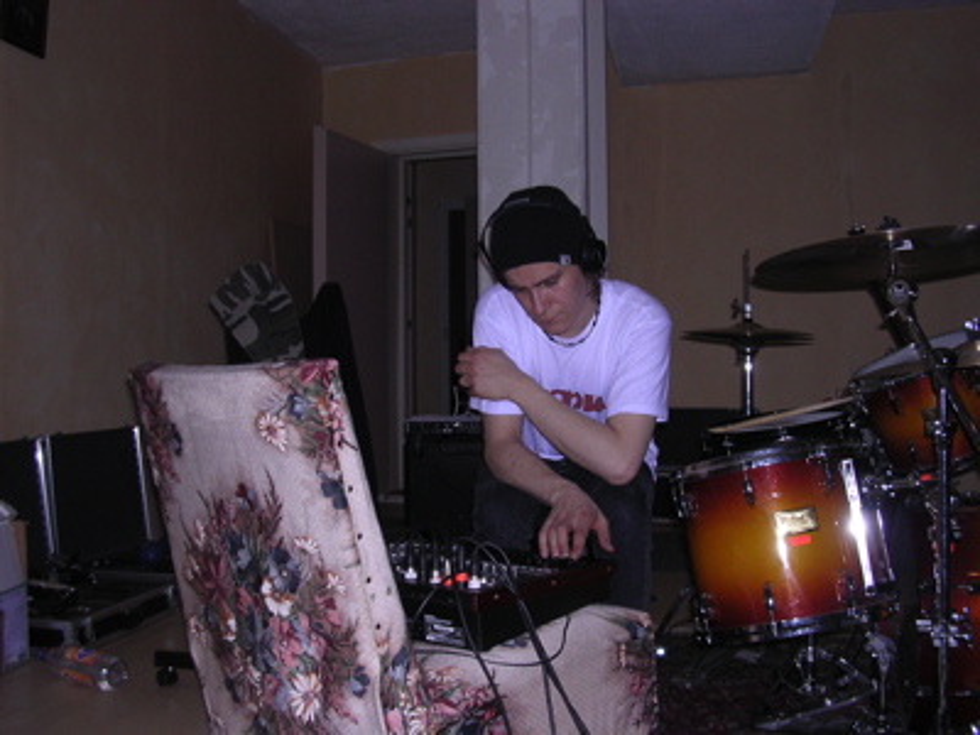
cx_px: 490
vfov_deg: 37.7
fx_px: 1076
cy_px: 368
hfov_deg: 49.0
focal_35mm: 38
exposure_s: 1/60.1
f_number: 2.8
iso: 100
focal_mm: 5.8
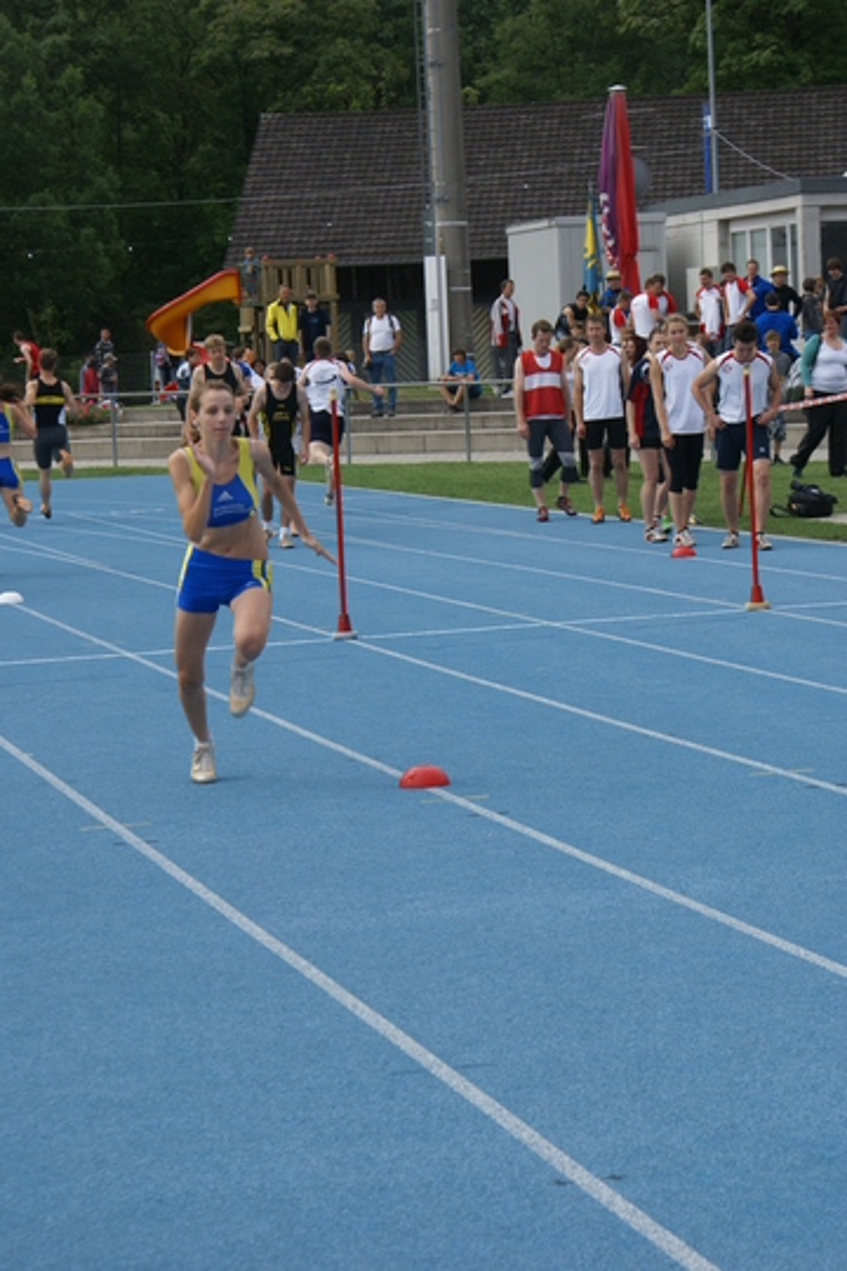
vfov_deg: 19.5
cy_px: 636
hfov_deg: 13.0
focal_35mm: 105
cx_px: 424
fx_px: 3705
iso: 100
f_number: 7.1
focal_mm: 70
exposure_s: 1/320
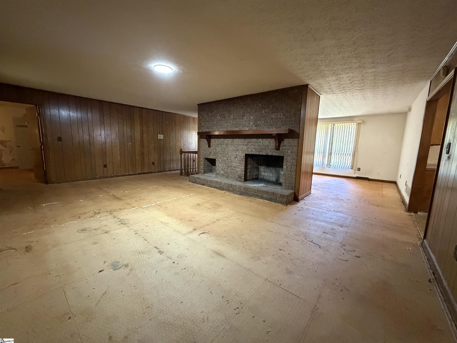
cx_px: 228
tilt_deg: -8.5
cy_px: 172
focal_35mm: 14
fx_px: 185
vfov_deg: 85.7
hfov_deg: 102.1
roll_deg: -1.1
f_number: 2.2
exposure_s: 1/60
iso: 1250
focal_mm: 2.22
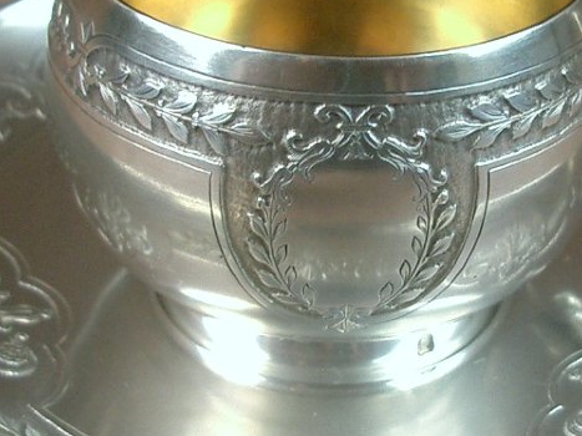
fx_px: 1513
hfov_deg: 21.7
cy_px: 206
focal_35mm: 90
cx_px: 348
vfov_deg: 16.4
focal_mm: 5.8
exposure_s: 1/50
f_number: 2.6
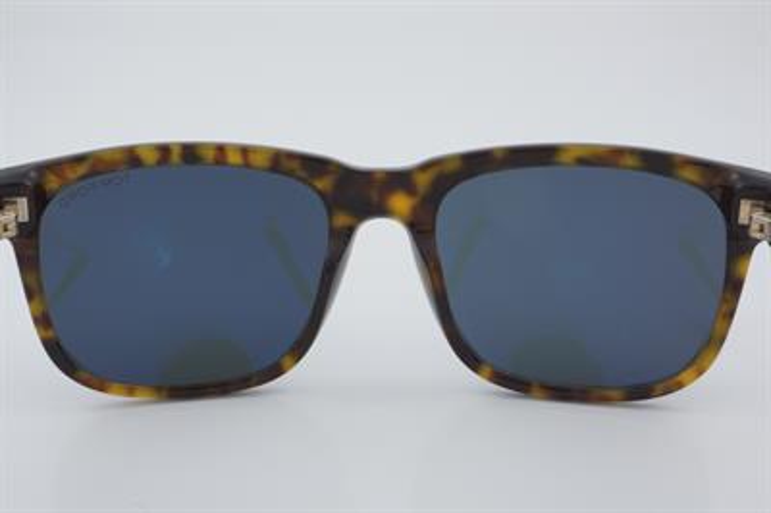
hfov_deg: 37.9
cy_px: 256
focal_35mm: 52
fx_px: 1123
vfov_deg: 25.7
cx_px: 386
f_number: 32
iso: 100
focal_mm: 35
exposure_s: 1/4
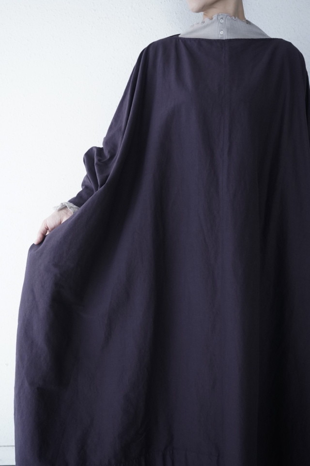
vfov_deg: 47.4
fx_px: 530
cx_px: 155
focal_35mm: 41
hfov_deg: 32.6
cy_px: 233
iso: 4000
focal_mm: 41
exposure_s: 1/50
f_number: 6.3
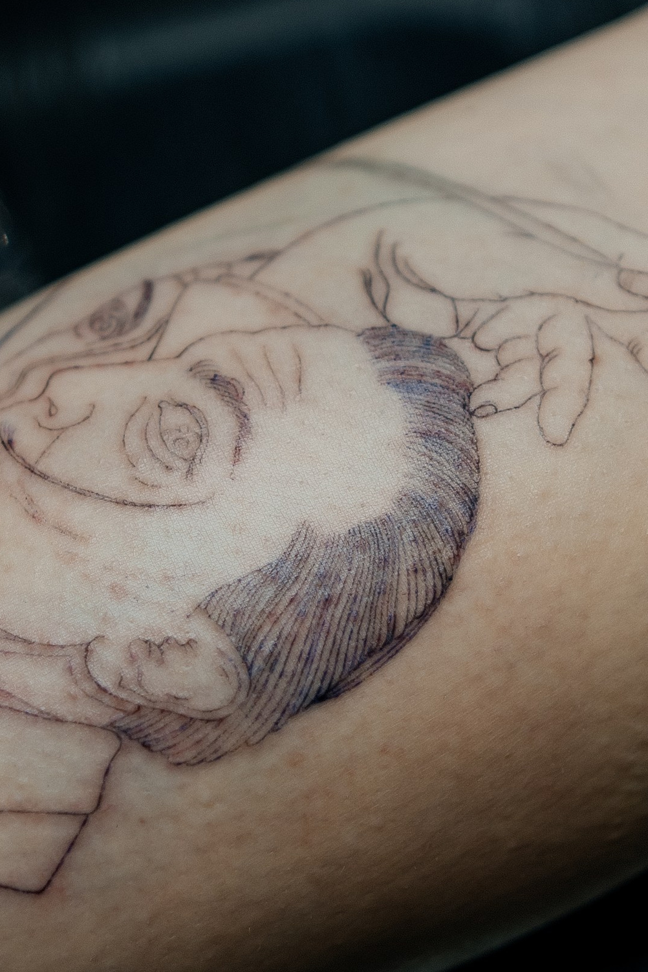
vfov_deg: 17.8
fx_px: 3105
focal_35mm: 115
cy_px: 429
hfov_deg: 11.9
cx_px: 147
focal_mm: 45
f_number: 1.8
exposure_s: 1/320
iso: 250
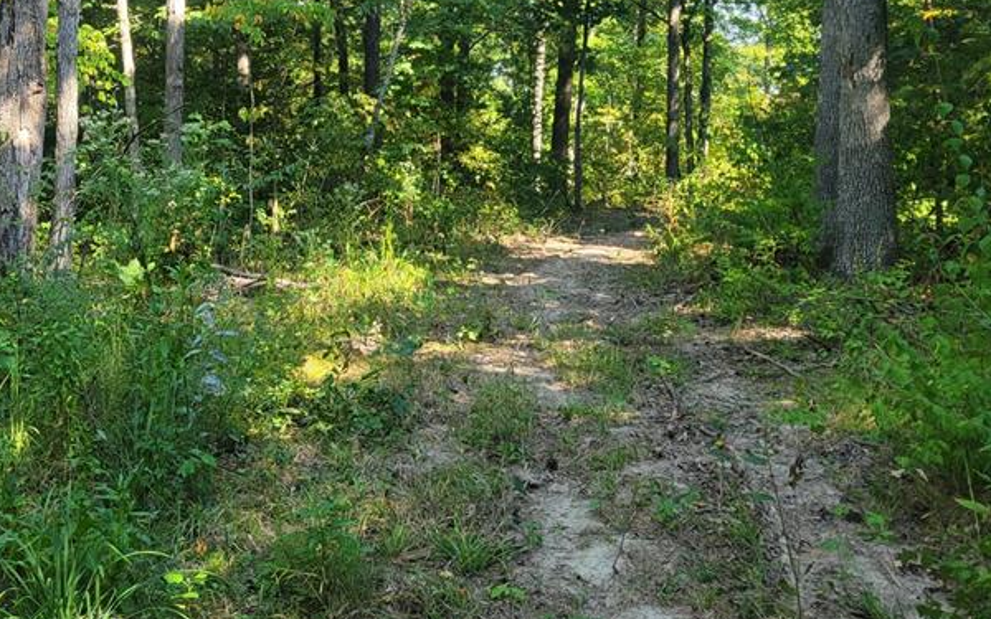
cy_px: 112
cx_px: 228
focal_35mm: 47
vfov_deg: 26.8
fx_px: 1269
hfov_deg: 41.2
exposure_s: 1/284
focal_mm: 5.4
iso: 40
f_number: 1.8
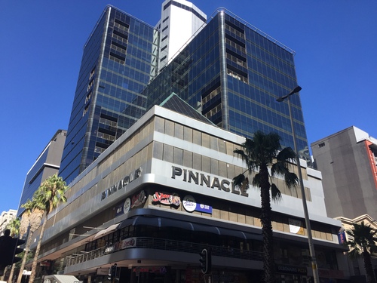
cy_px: 142
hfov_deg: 61.7
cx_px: 188
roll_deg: -0.6
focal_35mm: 29
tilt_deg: +26.6
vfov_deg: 48.2
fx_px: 316
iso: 32
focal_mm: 4.15
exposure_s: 1/1319
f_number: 2.2
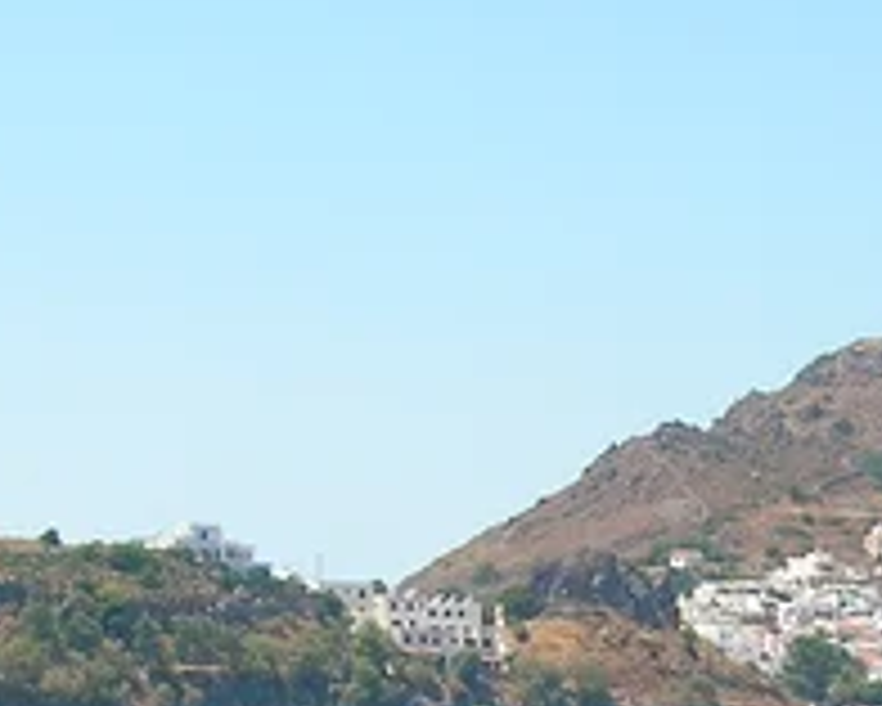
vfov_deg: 7.7
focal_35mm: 199
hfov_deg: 9.7
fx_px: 5197
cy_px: 825
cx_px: 688
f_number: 5.6
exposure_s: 1/224
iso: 50
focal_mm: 8.4
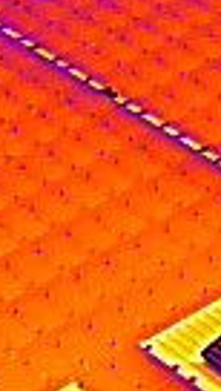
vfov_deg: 10.4
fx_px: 2125
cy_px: 394
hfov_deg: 6.0
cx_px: 118
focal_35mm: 205
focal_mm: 9.1
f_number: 1
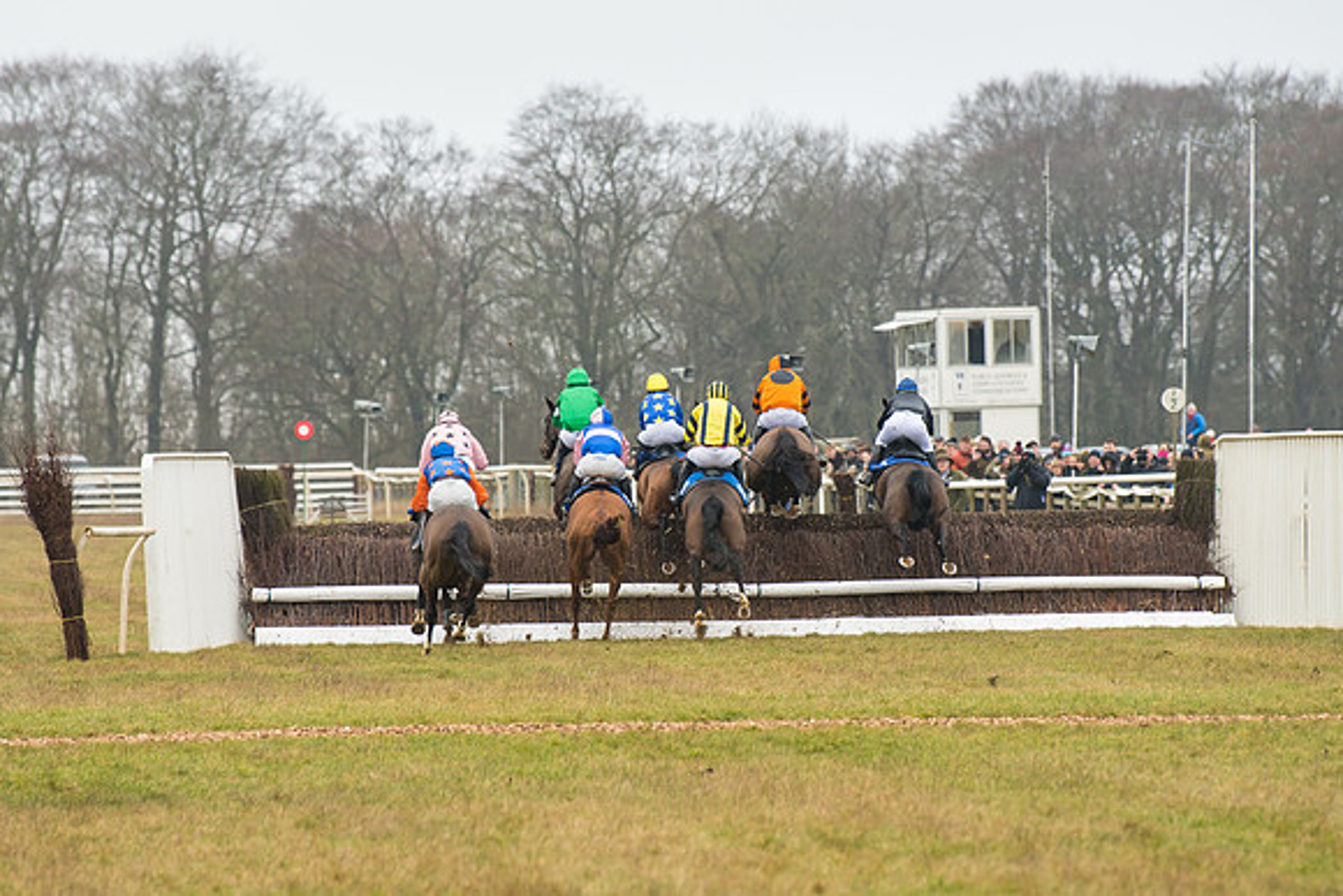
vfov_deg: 4.6
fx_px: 11194
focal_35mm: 300
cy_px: 448
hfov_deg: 6.9
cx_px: 672
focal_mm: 200
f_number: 4
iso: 400
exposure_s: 1/800
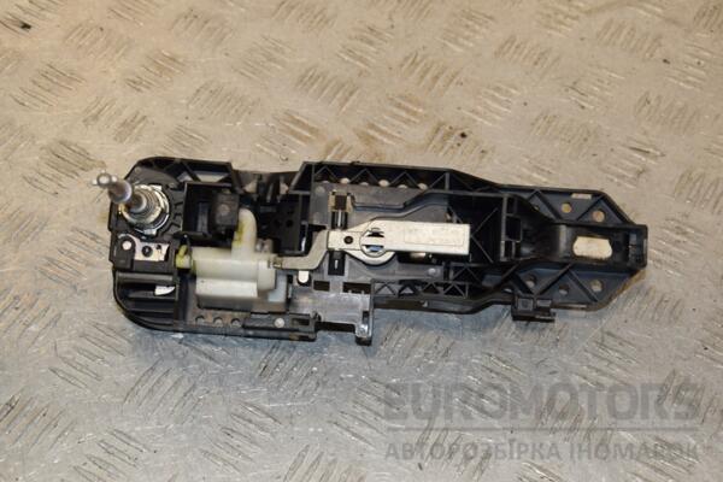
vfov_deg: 21.6
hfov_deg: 31.9
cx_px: 362
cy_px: 241
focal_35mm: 63
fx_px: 1265
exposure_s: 1/200
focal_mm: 42
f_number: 9
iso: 800
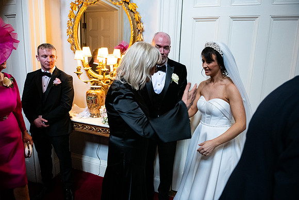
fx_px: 199
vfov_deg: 53.2
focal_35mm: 24
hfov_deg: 73.7
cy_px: 100
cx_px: 150
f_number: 3.5
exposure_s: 1/160
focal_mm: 24
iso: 1600
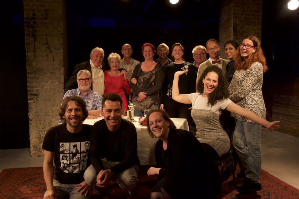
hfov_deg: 57.3
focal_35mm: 33
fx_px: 274
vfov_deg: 39.9
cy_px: 100
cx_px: 150
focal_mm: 22
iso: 1250
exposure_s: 1/100
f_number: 3.8
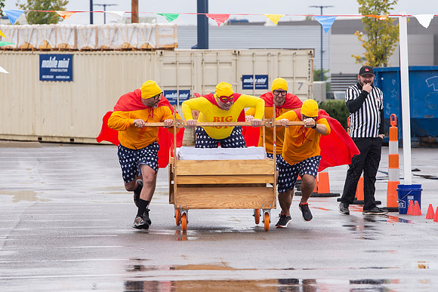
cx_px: 229
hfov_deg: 5.8
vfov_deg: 3.9
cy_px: 171
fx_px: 4297
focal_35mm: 353
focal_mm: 200
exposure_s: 1/400
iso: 400
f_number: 6.3
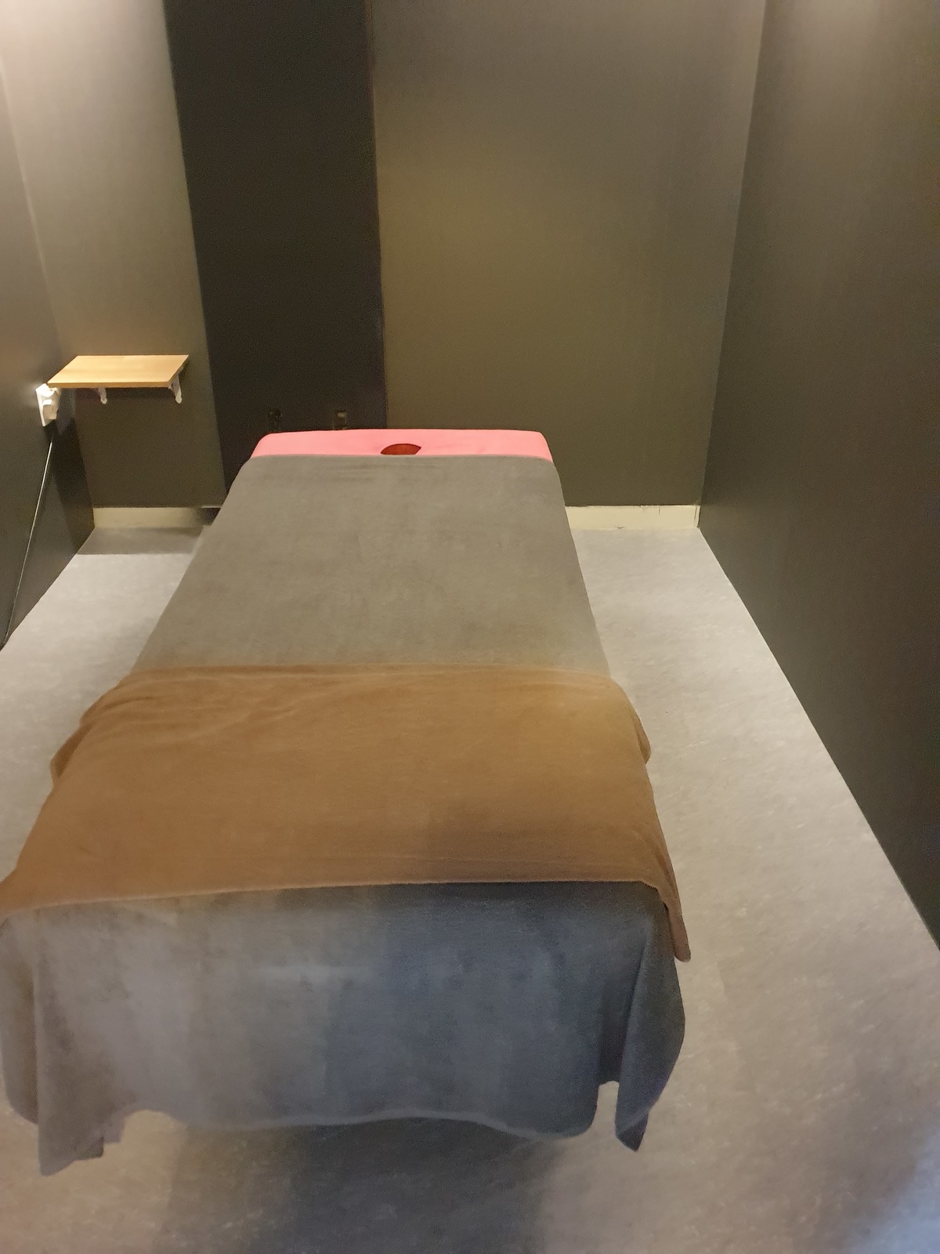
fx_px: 941
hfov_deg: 53.1
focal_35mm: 26
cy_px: 627
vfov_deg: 67.3
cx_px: 470
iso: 800
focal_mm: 4.3
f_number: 1.5
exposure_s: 1/10
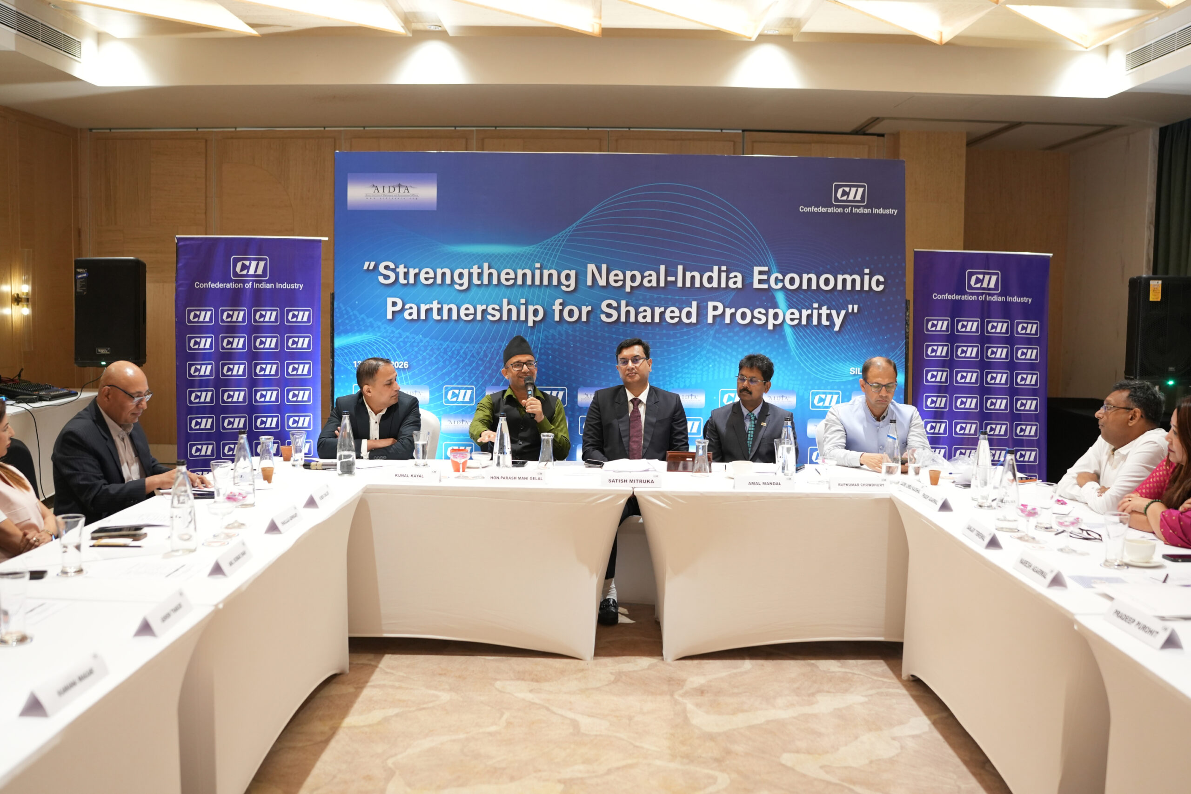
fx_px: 1158
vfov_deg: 37.9
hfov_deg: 54.4
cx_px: 596
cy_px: 397
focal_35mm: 35
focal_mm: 35
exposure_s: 1/200
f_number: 2.2
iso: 1600
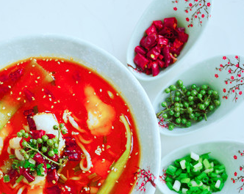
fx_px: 758
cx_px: 65
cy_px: 141
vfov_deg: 14.6
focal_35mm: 105
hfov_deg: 18.2
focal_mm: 40
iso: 200
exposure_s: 1/125
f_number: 2.8
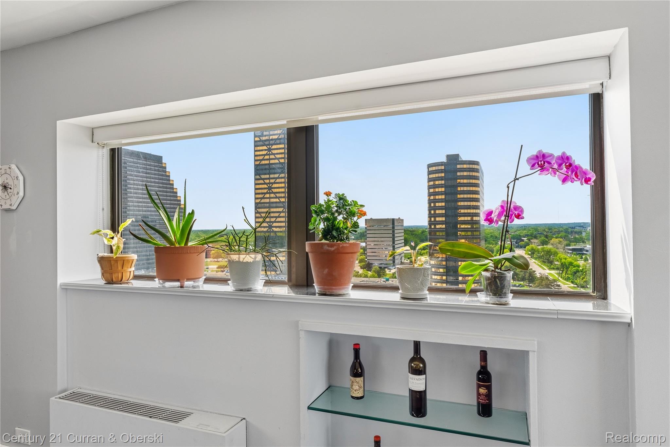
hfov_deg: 78.6
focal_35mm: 22
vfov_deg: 57.2
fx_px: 409
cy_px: 224
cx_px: 335
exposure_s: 1/4
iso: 500
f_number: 8
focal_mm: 14.4
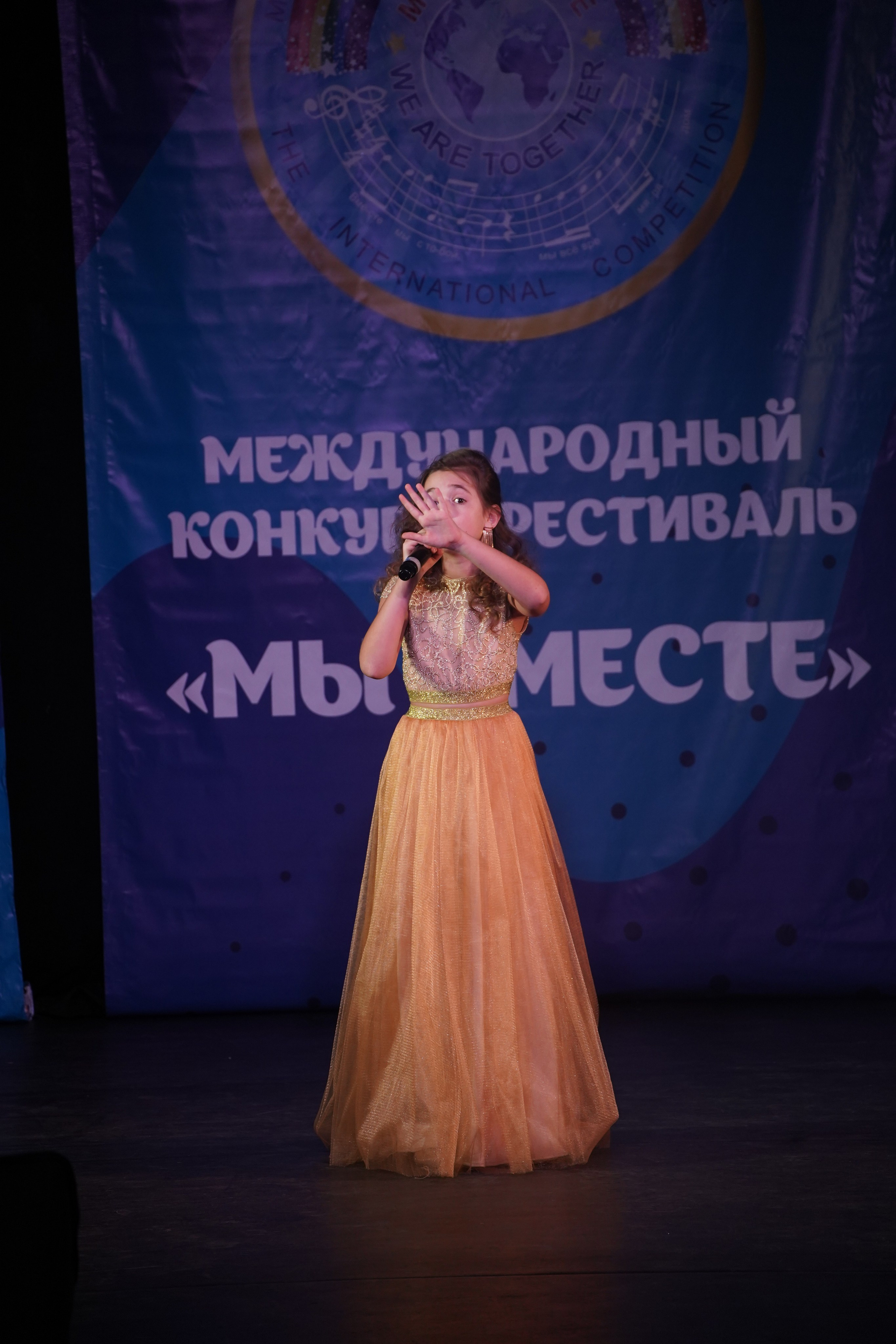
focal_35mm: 189
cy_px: 672
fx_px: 7055
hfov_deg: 7.3
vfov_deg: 10.9
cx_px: 448
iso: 1600
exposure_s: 1/250
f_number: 5.6
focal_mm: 189
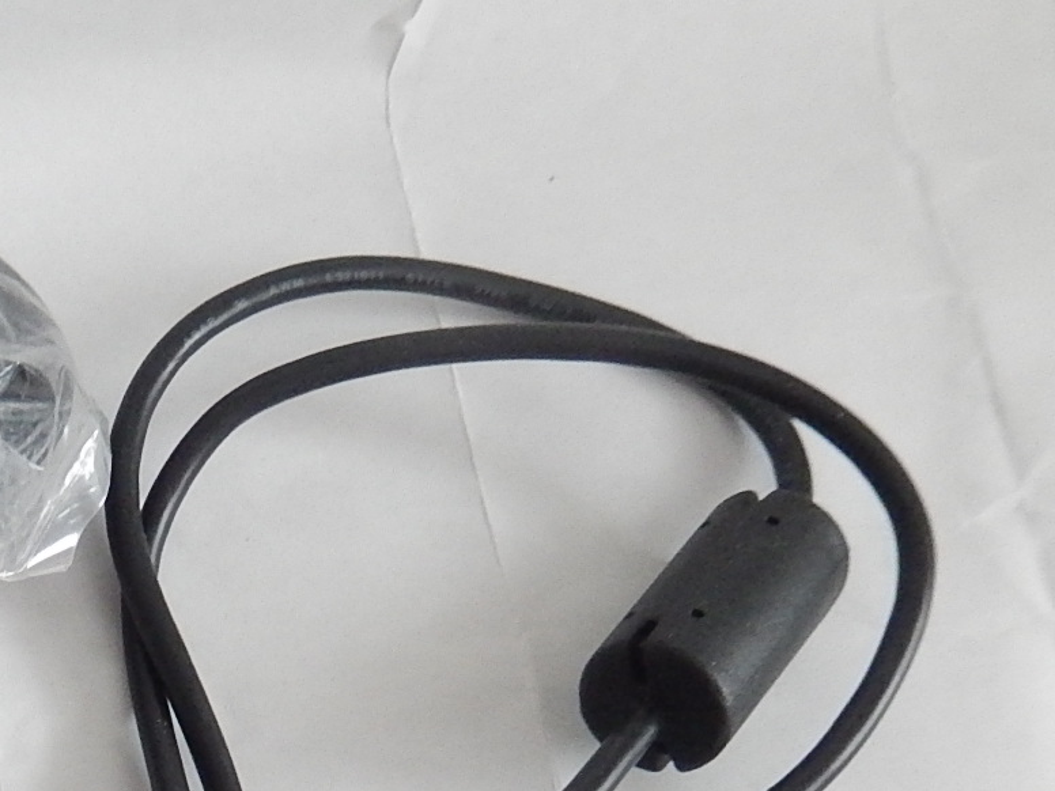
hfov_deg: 21.4
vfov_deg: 16.6
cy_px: 1136
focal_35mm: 82
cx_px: -337
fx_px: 2499
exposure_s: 1/13
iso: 400
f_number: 3.6
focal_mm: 5.1
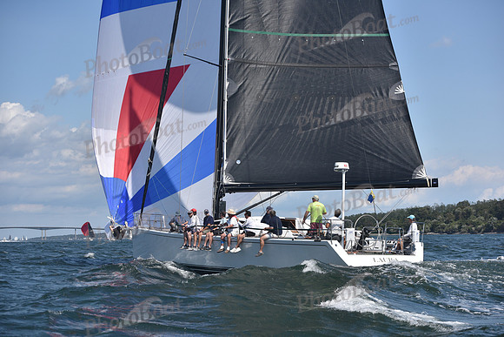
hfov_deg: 28.8
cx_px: 252
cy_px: 168
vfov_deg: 19.5
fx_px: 980
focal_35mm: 70
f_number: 5.6
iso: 250
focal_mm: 70
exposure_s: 1/1250
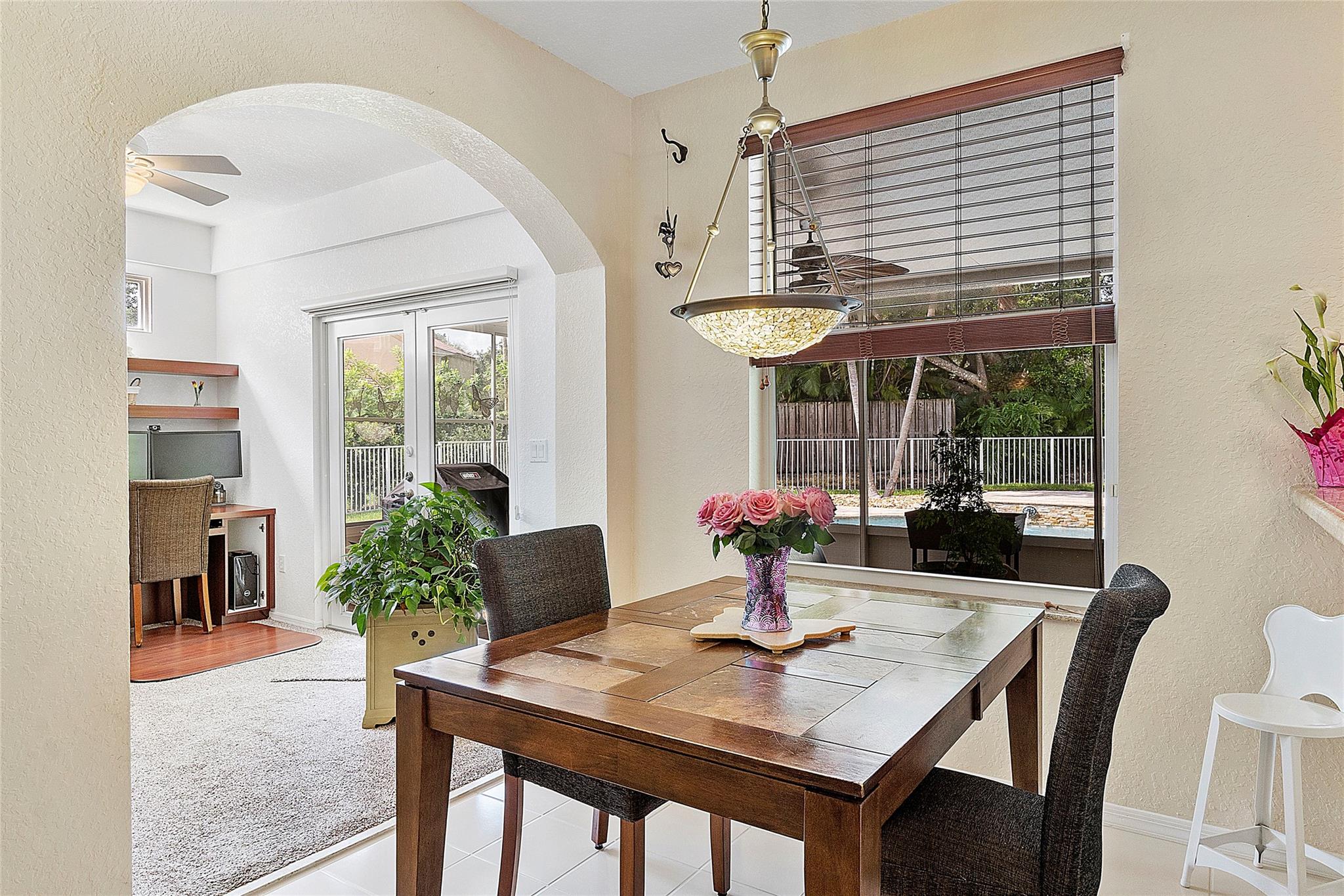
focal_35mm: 21
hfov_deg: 81.2
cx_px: 672
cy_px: 448
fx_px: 784
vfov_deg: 59.5
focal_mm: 14
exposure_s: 1/15
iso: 250
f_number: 9
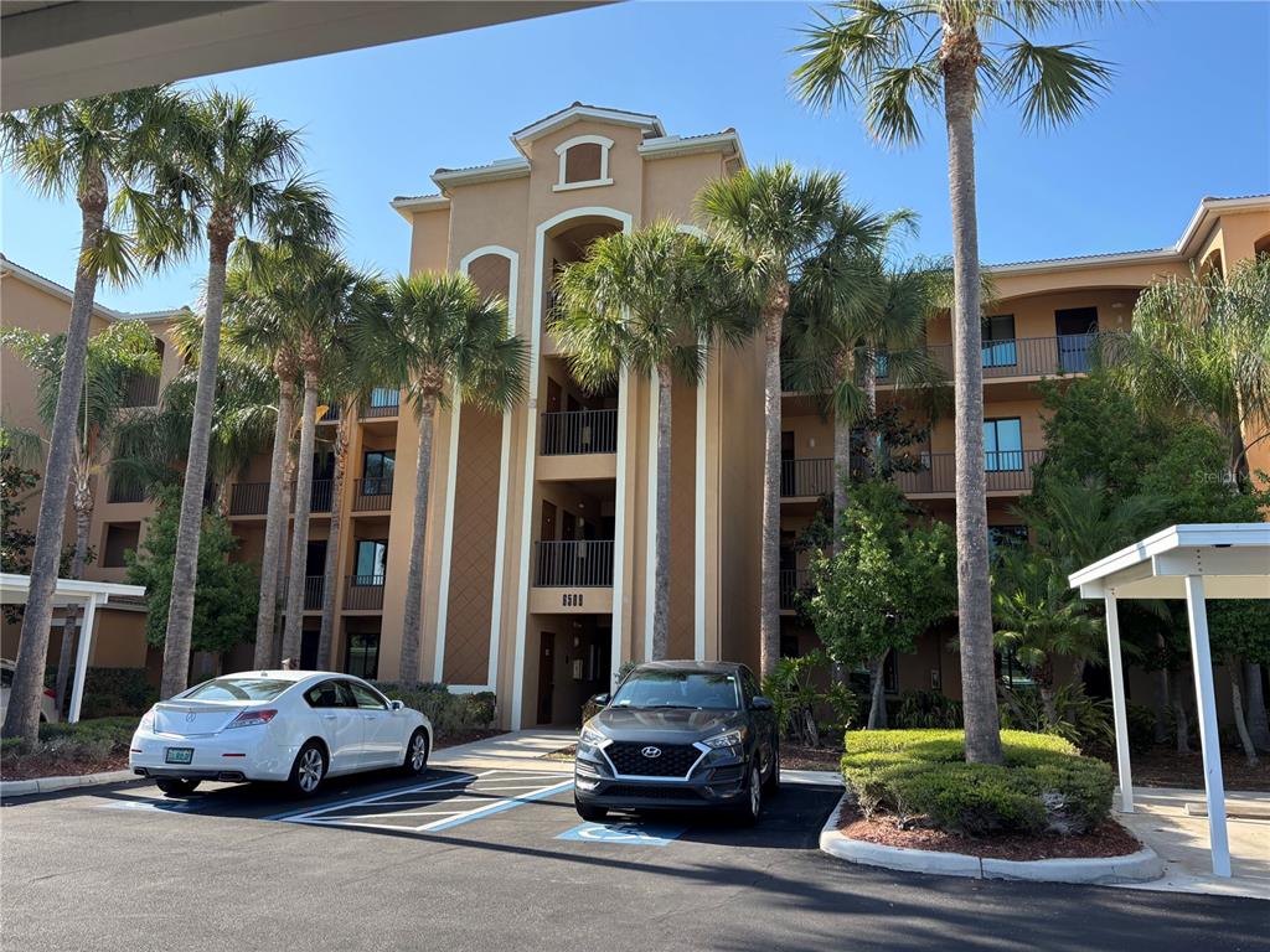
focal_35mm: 26
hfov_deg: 67.3
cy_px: 476
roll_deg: -0.9
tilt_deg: +11.6
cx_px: 635
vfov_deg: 53.1
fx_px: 954
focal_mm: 5.96
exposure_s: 1/927
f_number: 1.6
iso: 50
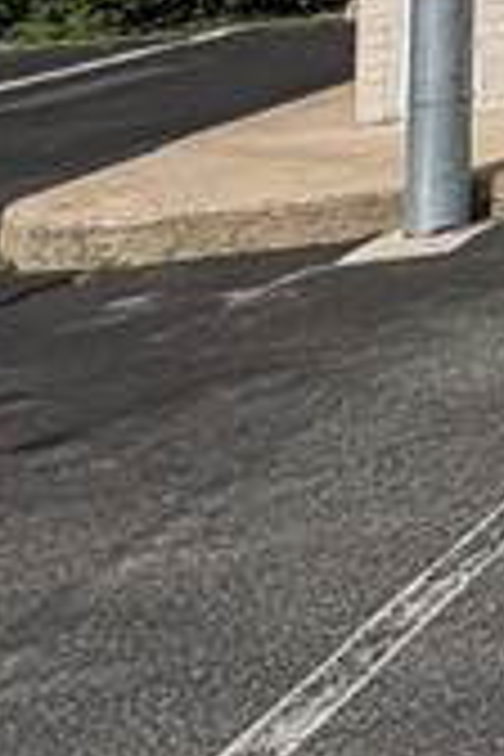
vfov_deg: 19.5
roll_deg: +2.4
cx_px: 2034
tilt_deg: +2.7
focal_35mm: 89
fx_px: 1869
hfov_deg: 8.1
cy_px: -418
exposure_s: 1/4132
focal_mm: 2.22
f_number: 2.2
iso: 50
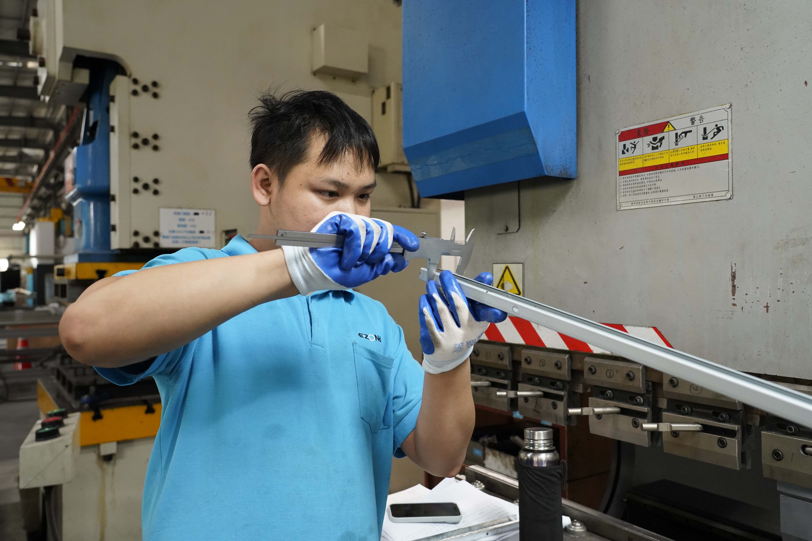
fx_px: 654
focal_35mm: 29
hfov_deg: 63.7
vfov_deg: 45.0
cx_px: 406
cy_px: 270
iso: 5000
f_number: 5.6
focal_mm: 29
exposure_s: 1/100
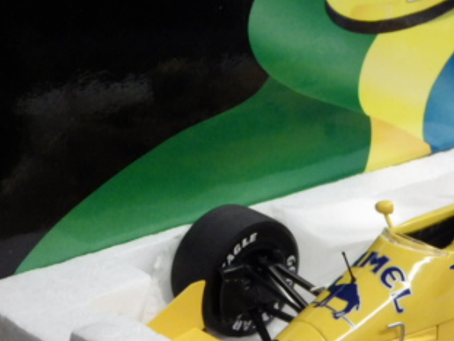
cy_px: 112
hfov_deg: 16.1
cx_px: 419
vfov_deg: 12.2
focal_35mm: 121
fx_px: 1587
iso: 640
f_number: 4
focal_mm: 10.7
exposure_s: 1/60
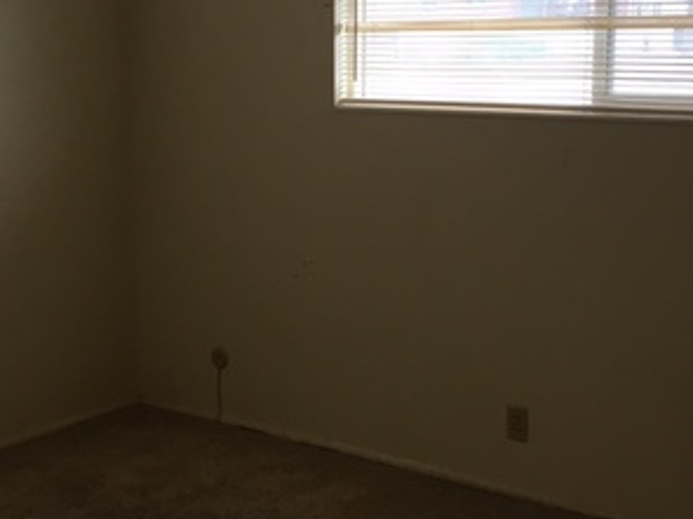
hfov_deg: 30.5
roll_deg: +0.8
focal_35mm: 63
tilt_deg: -8.5
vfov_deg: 23.2
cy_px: 209
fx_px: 1261
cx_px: 240
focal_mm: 4.15
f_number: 2.2
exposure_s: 1/30
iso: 25
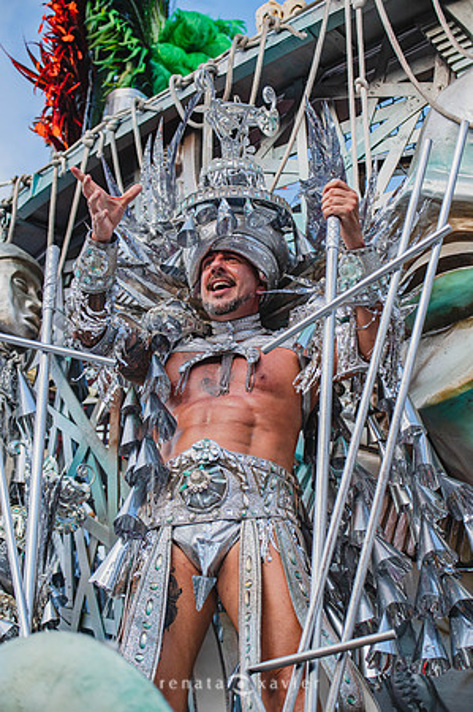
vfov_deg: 28.9
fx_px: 1383
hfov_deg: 19.4
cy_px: 356
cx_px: 236
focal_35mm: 70
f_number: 5.6
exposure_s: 1/1600
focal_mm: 70
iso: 400
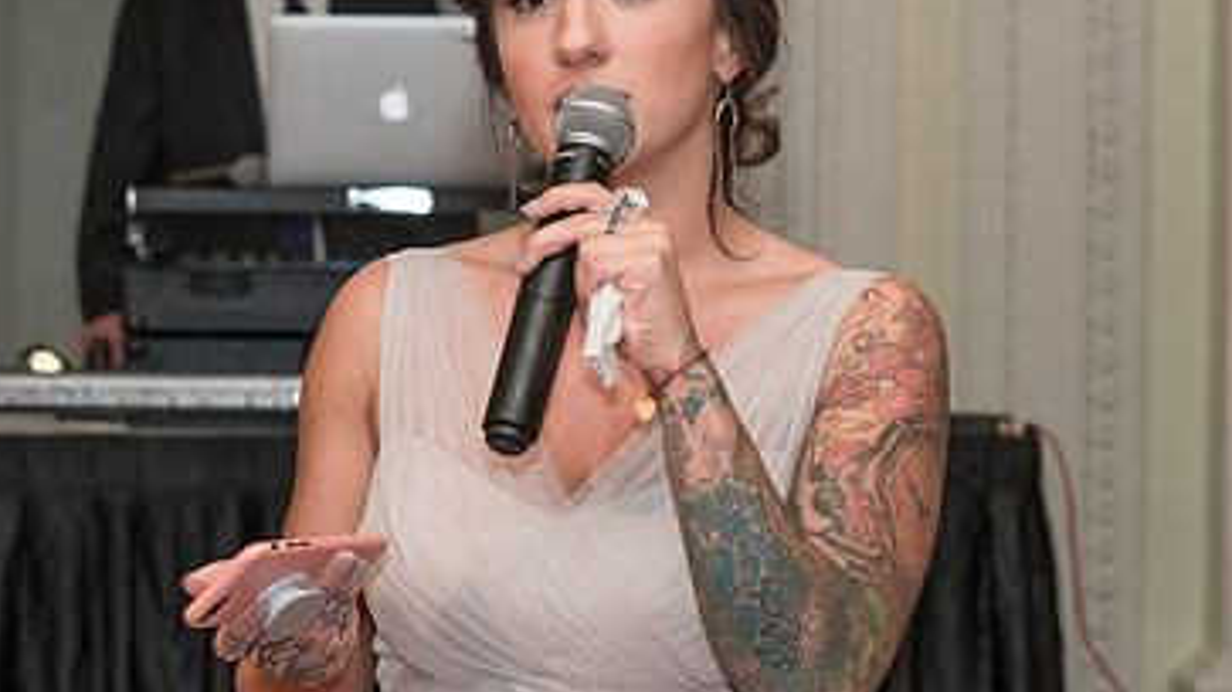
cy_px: 381
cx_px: 695
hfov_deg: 16.8
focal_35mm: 128
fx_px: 4181
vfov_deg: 9.5
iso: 1000
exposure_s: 1/160
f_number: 5.6
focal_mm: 70
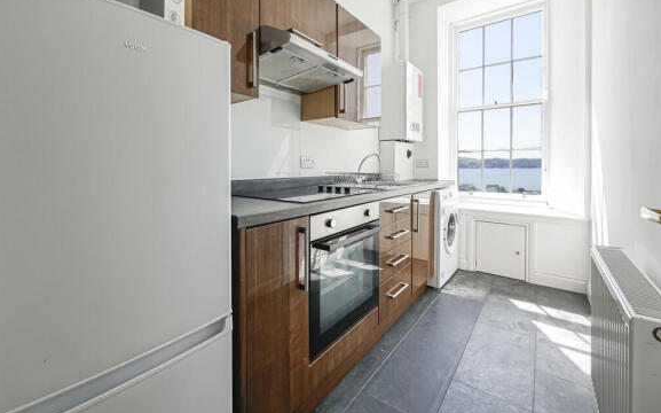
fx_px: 270
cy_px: 170
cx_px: 330
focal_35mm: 15
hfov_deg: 101.5
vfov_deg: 74.1
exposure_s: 1/160
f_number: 5
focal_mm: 7
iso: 200
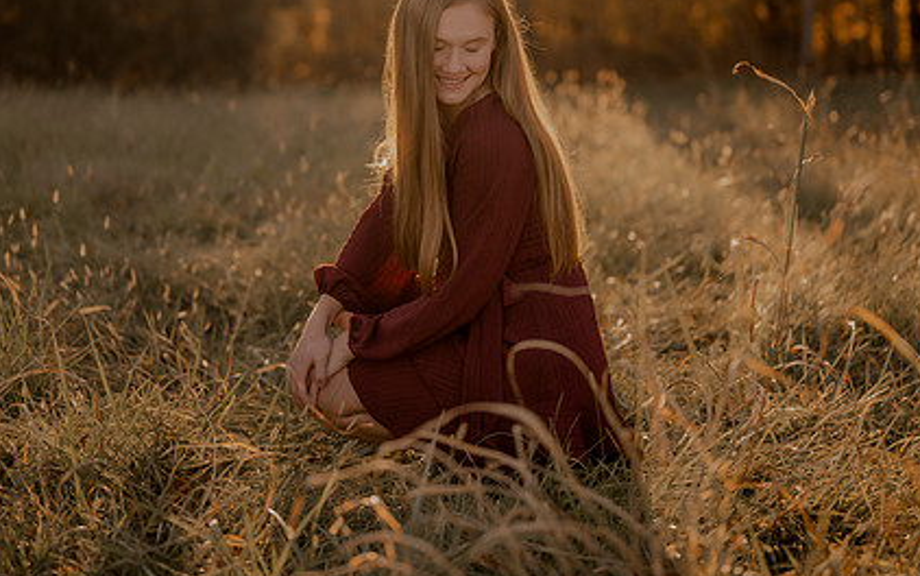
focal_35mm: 70
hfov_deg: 29.4
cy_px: 169
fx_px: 1756
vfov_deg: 18.5
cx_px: 421
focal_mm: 50
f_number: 1.8
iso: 250
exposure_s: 1/640
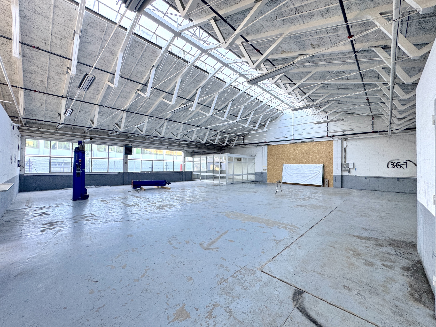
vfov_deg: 85.7
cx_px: 218
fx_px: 176
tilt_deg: +1.2
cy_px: 164
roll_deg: -0.4
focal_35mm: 14
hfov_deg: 102.1
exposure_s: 1/99
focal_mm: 2.22
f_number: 2.2
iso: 125
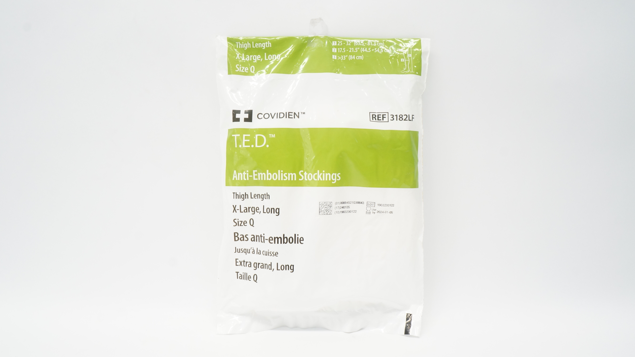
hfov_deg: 66.1
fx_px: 488
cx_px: 317
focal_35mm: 29
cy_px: 180
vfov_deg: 40.2
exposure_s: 1/20
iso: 800
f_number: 11
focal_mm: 18
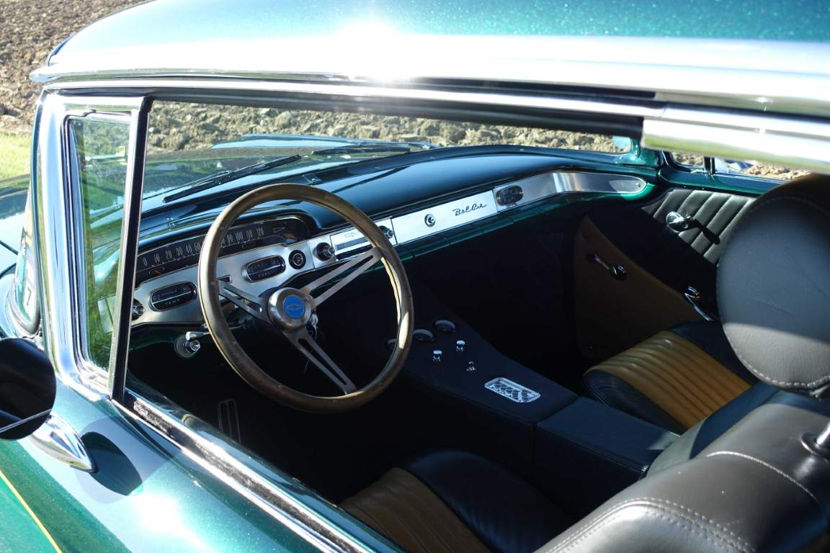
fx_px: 807
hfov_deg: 54.4
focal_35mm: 35
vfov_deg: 37.9
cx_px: 415
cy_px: 276
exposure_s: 1/200
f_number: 4
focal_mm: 12.99
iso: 125
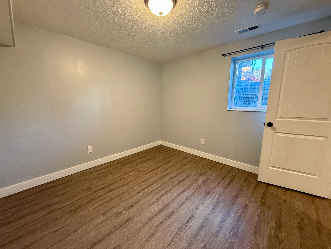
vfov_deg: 85.7
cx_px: 166
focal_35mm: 14
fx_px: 134
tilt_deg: -9.1
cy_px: 124
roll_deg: +0.2
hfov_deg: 102.1
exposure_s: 1/60
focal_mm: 2.22
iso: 320
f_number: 2.2
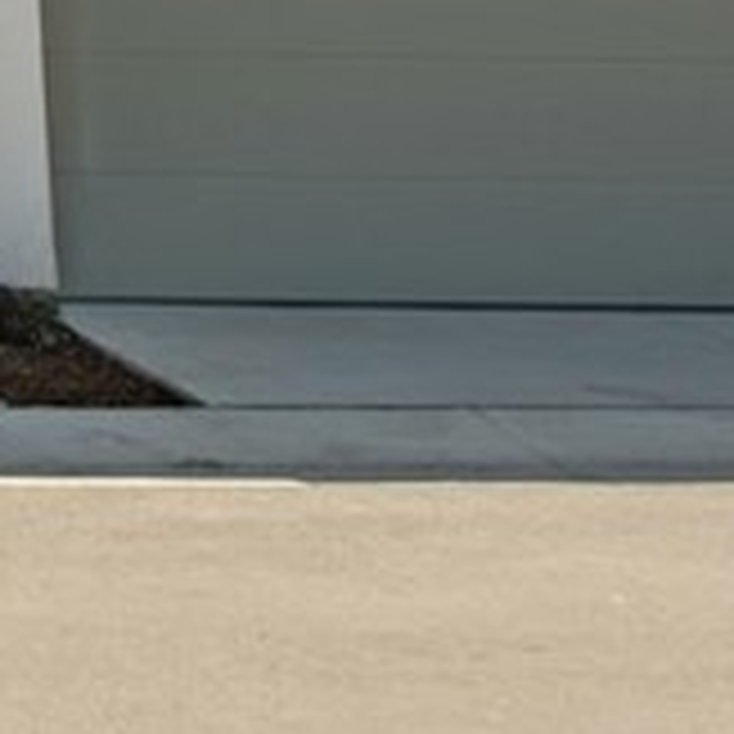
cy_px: -592
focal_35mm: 112
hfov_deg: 12.2
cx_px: -1063
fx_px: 2687
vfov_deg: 13.8
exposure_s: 1/200
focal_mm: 21
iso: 100
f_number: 13
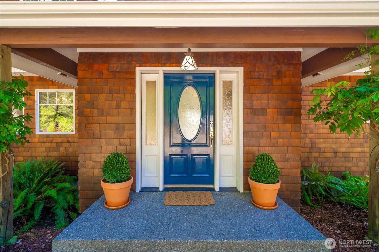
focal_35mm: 16
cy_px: 126
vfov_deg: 73.7
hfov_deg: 96.7
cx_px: 190
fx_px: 168
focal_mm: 16
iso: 320
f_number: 8
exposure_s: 1/30
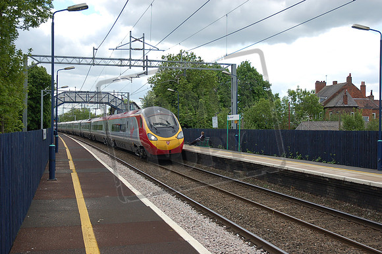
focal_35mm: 44
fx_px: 461
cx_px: 191
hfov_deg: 45.0
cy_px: 127
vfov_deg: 30.8
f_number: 4
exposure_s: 1/1000
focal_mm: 29
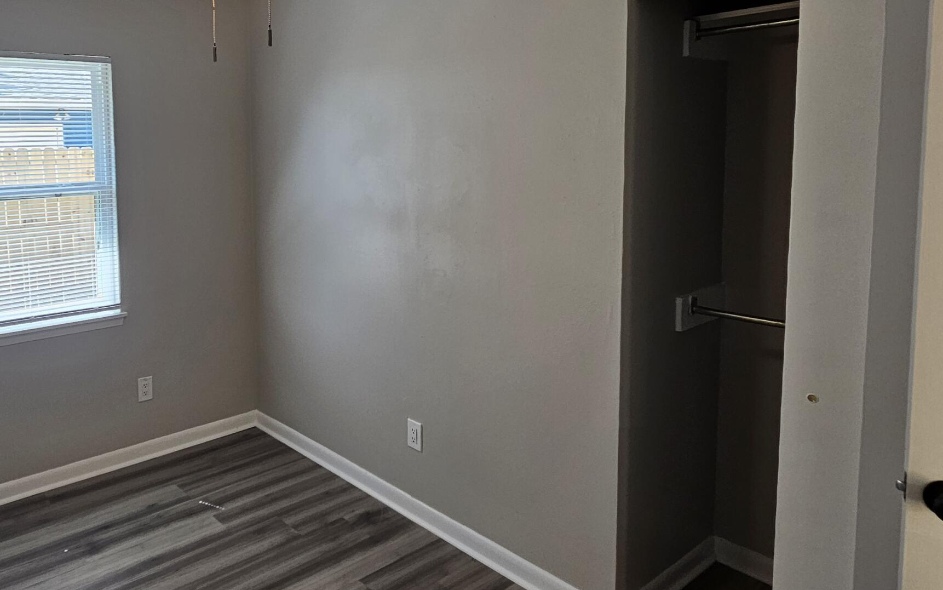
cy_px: 204
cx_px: 278
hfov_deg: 71.4
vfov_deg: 50.3
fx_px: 617
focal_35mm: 24
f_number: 2.2
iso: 125
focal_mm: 2.2
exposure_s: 1/77
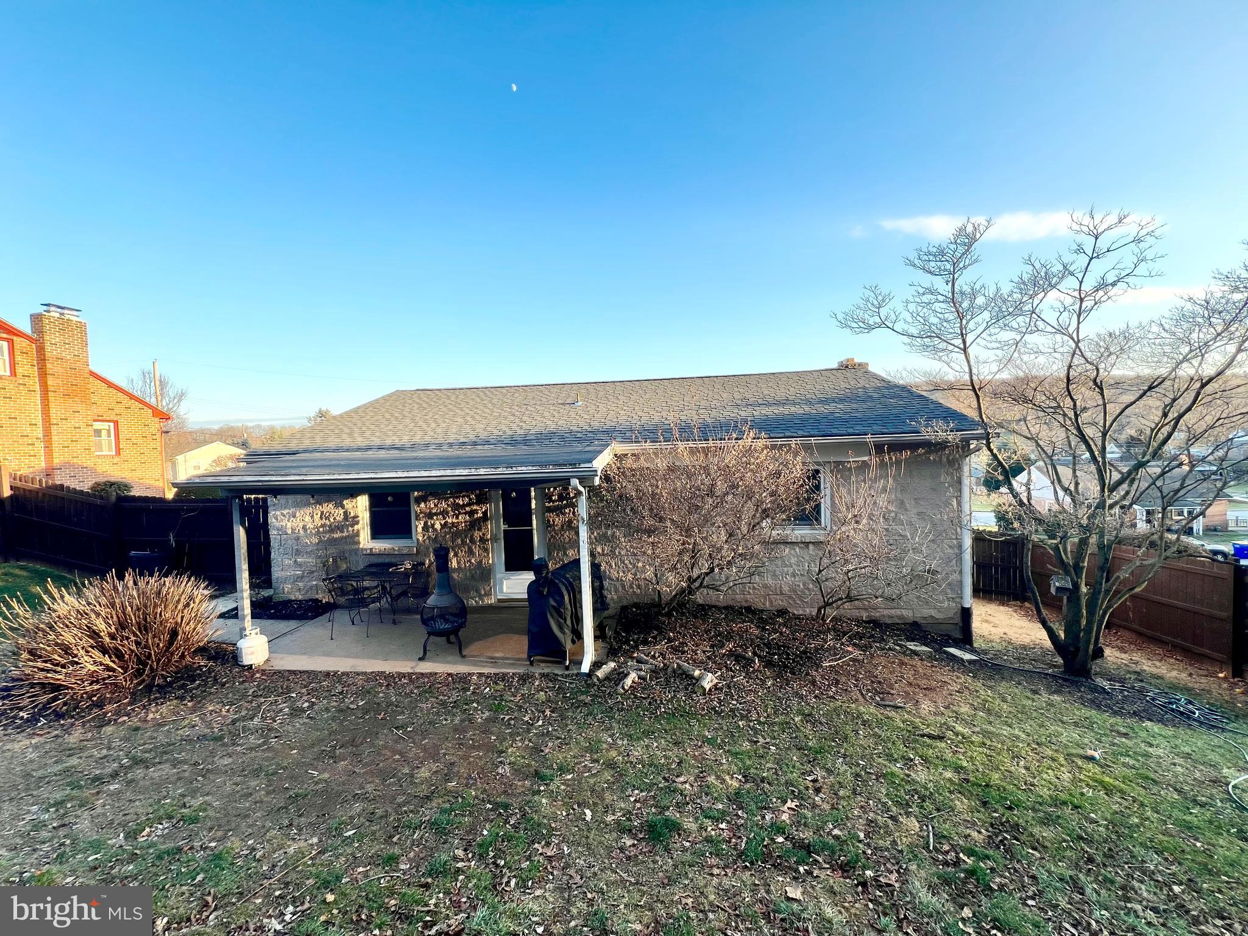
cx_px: 624
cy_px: 468
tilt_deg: -2.8
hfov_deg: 106.2
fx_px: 469
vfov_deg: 89.9
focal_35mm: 13
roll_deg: +1.9
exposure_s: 1/218
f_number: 1.8
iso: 32
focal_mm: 1.57
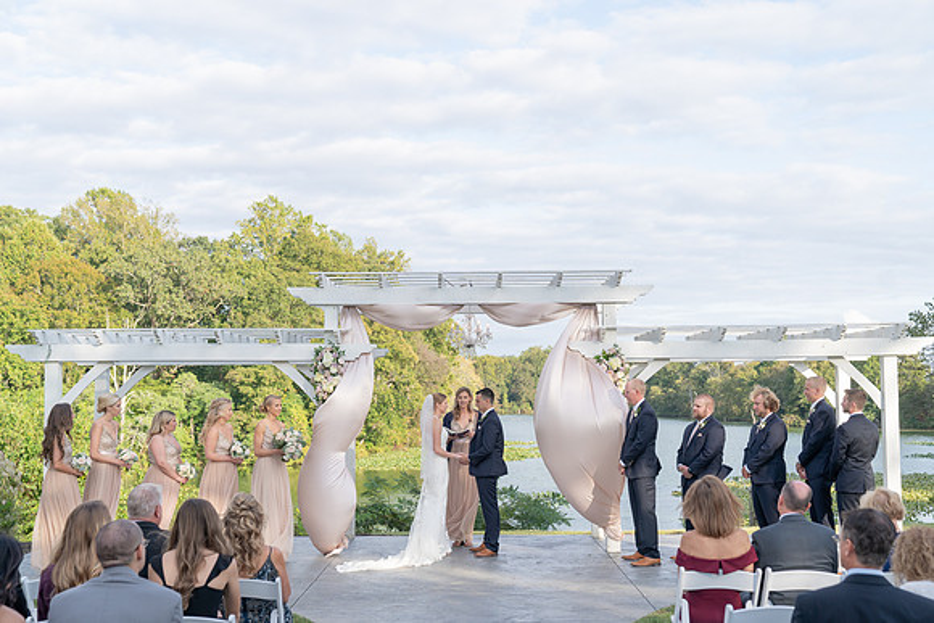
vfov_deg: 29.3
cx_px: 467
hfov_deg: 42.7
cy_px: 312
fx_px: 1194
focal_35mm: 46
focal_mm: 46
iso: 100
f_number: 4
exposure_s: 1/320
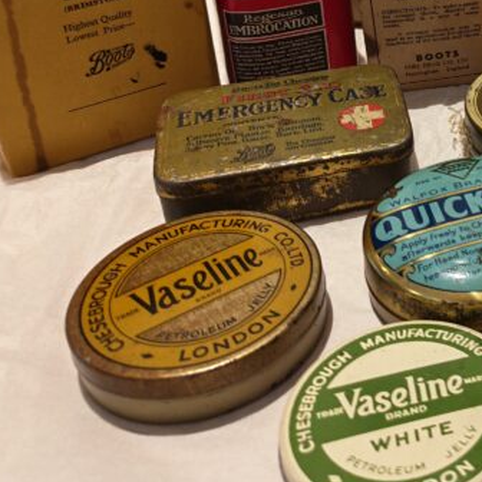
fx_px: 977
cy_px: -9
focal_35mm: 62
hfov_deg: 24.2
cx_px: 631
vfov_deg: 26.2
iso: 160
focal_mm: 5.4
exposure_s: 1/50
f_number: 1.6
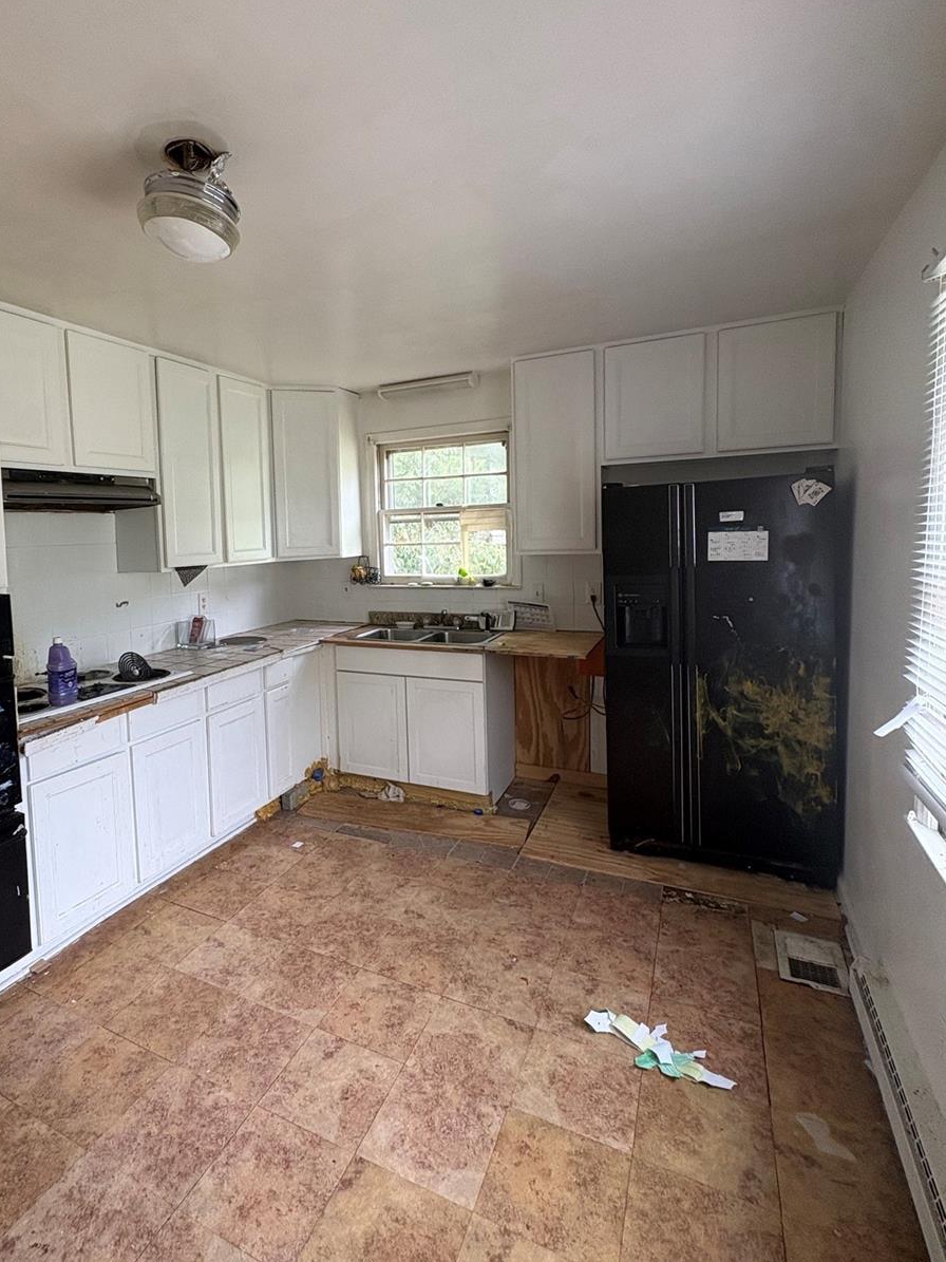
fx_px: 656
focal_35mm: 18
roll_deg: +2.1
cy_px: 582
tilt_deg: -4.2
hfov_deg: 70.3
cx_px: 347
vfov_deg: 87.6
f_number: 2.2
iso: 125
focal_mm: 2.22
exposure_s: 1/99
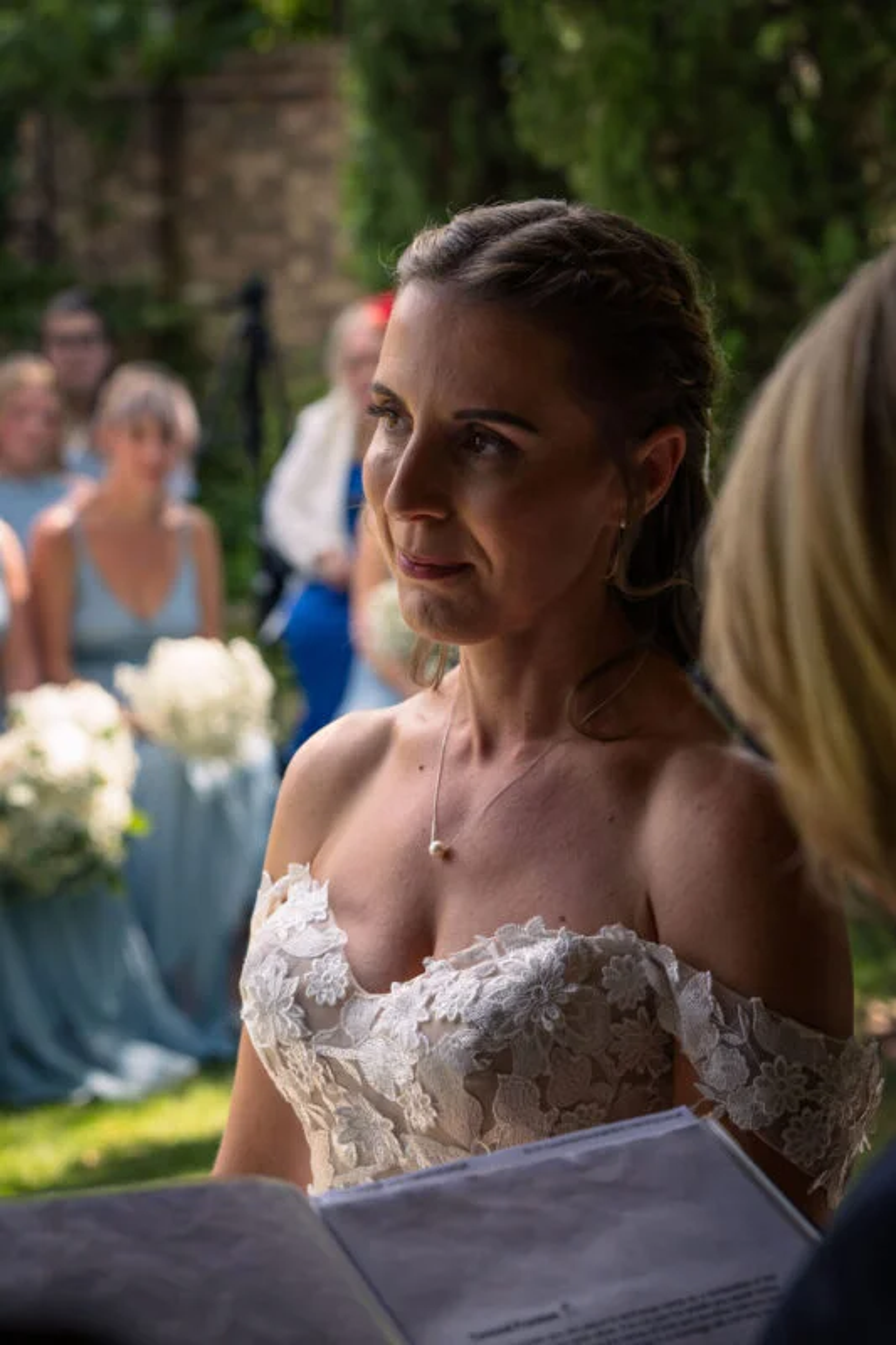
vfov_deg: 21.9
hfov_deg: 14.7
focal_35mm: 93
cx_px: 256
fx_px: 3473
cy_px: 672
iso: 100
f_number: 4
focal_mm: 62
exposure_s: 1/200
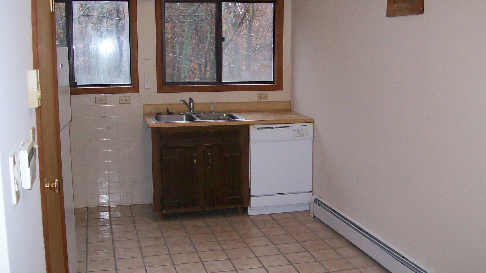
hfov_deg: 48.4
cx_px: 247
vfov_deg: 28.4
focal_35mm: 42
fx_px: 541
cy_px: 141
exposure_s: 1/64
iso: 200
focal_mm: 6
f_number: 2.7
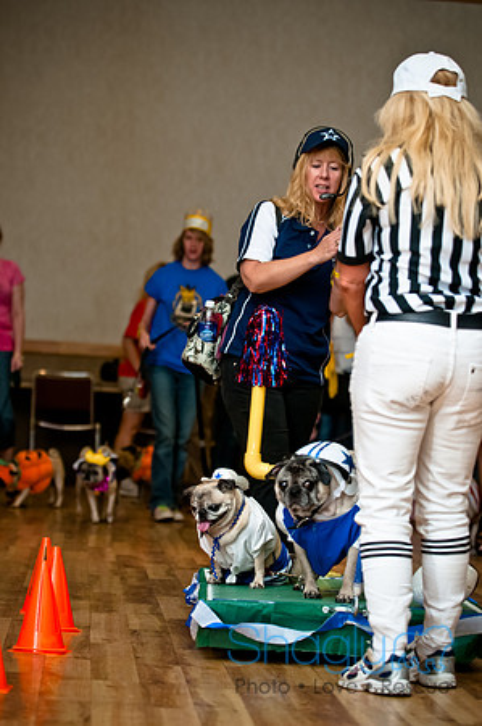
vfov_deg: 17.1
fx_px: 2415
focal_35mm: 120
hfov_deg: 11.4
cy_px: 363
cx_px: 241
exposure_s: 1/200
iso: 200
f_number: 2.8
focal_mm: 80
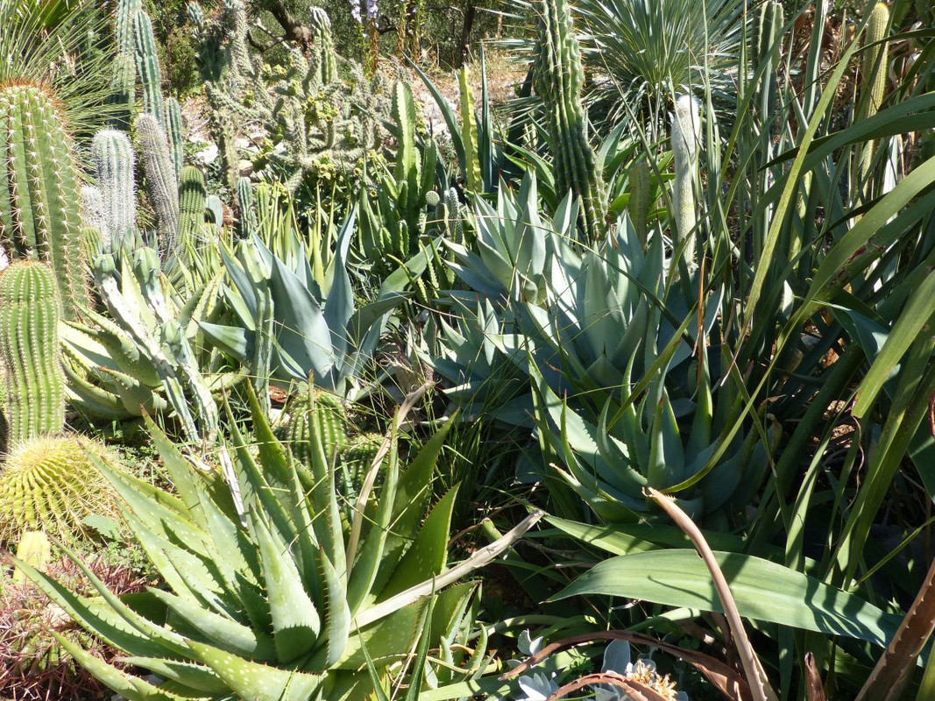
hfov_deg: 69.4
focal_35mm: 25
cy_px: 350
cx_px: 468
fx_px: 675
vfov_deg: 54.9
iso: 100
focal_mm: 4.5
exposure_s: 1/400
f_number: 4
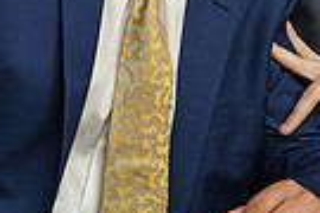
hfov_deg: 9.3
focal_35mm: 215
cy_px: -89
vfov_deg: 6.3
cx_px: 460
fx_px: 1911
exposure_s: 1/250
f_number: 2.5
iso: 500
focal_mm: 50
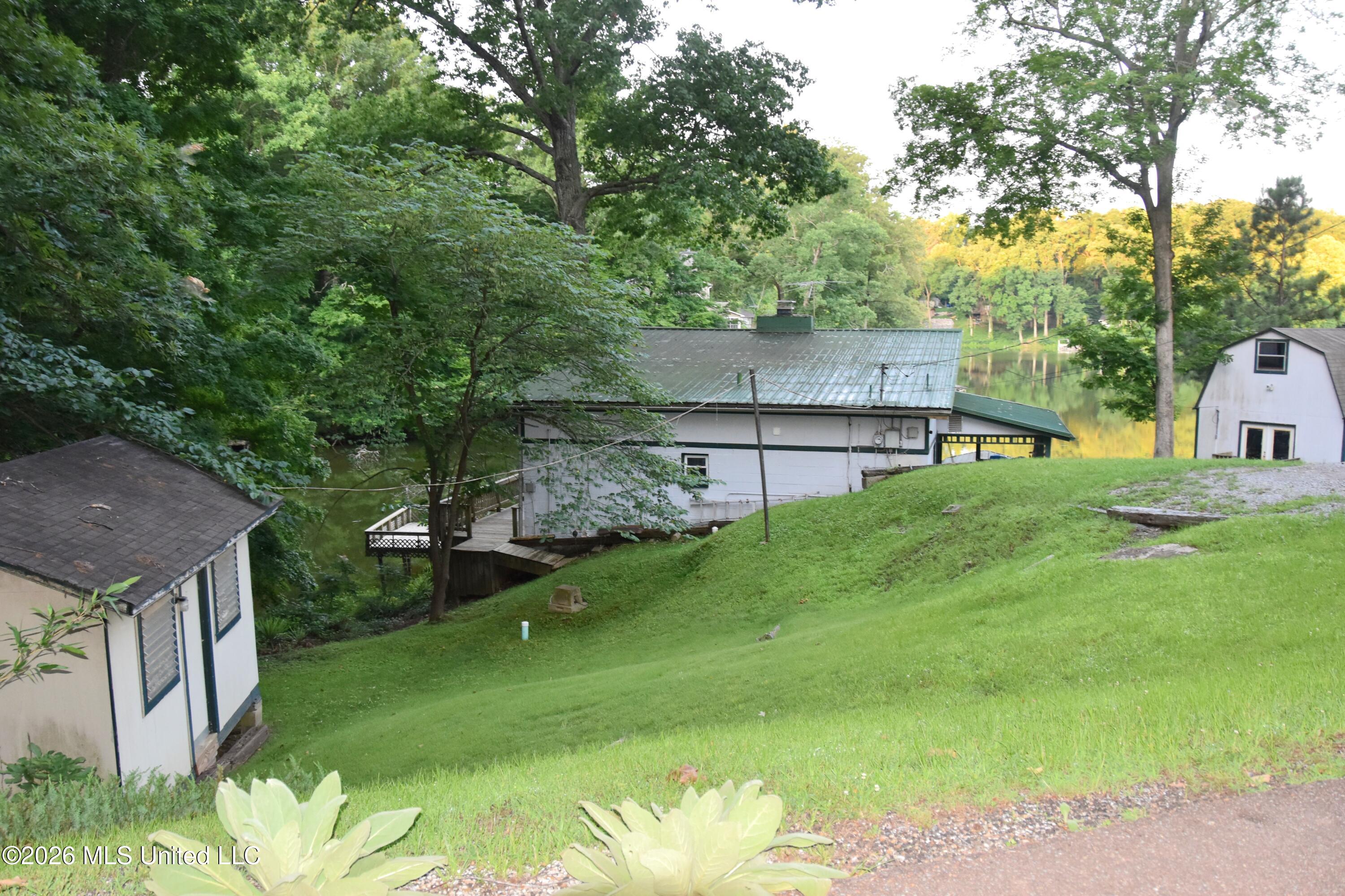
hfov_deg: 67.4
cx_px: 672
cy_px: 448
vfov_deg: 47.9
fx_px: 1009
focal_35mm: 27
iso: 800
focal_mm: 18
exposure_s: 1/200
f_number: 4
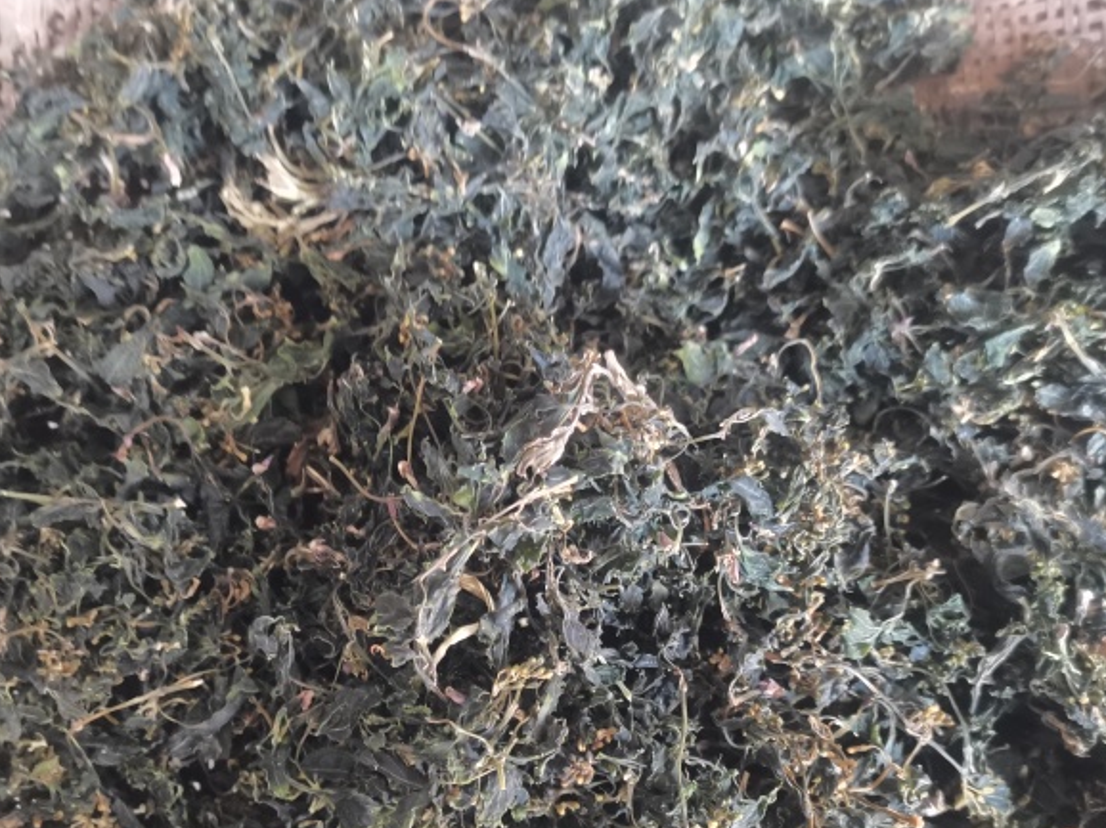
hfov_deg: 51.3
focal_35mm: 36
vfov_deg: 39.3
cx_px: 490
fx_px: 1150
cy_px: 537
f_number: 1.8
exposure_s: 1/20
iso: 1000
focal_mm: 5.58
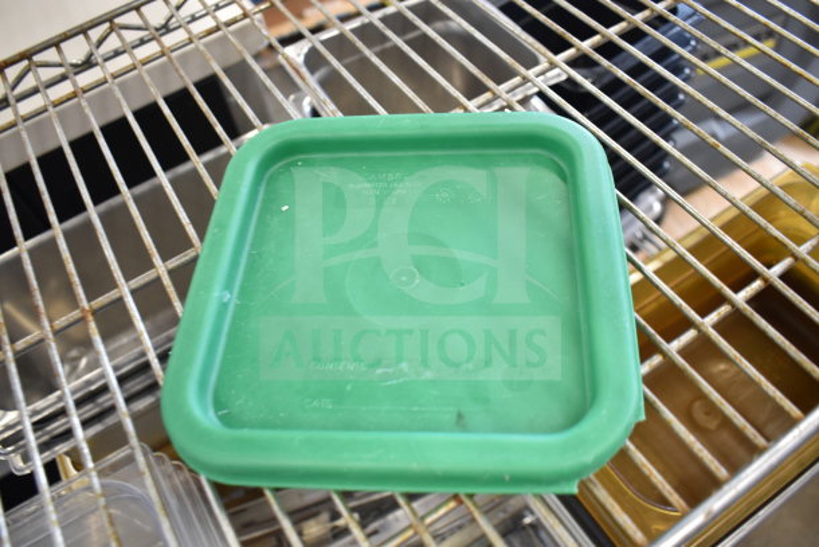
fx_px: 683
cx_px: 410
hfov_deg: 61.9
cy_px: 274
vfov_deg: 43.6
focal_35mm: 30
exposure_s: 1/30
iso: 900
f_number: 3.5
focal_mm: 20
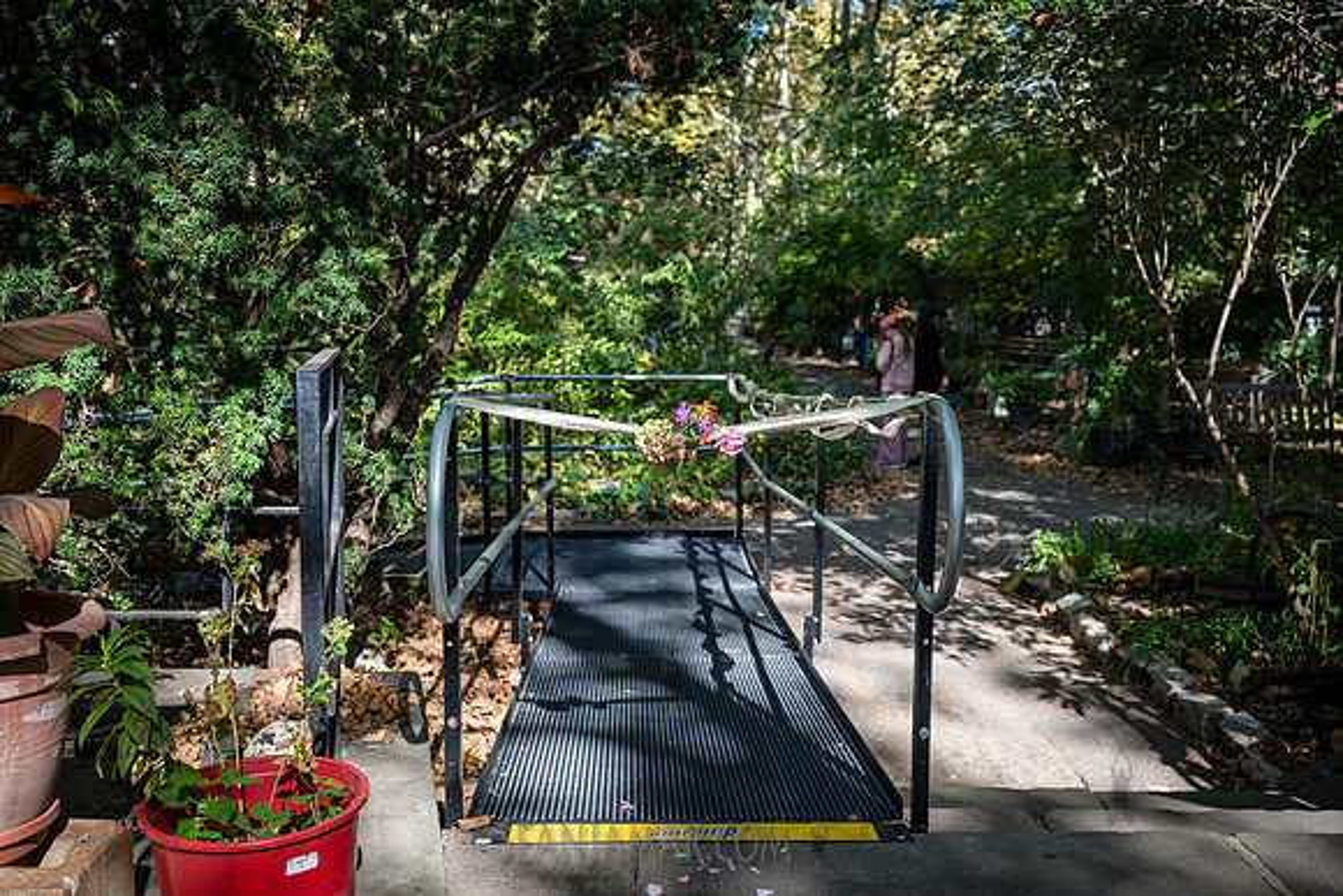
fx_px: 1306
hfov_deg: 54.4
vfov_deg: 37.9
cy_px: 448
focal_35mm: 35
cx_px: 672
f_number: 4
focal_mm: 35
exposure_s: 1/250
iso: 160
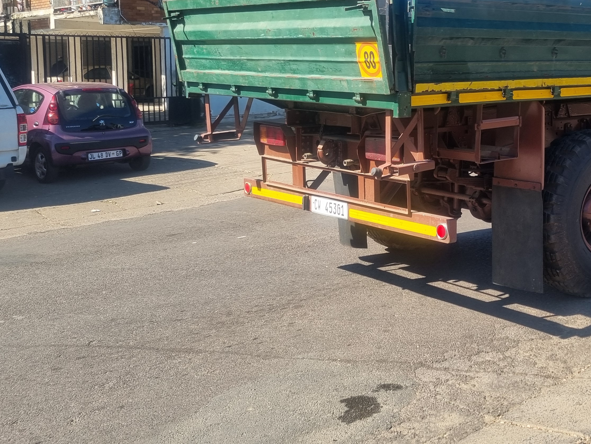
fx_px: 803
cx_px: 504
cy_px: 119
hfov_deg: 38.3
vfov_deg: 30.4
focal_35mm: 47
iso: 50
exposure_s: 1/1372
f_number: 1.8
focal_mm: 5.4
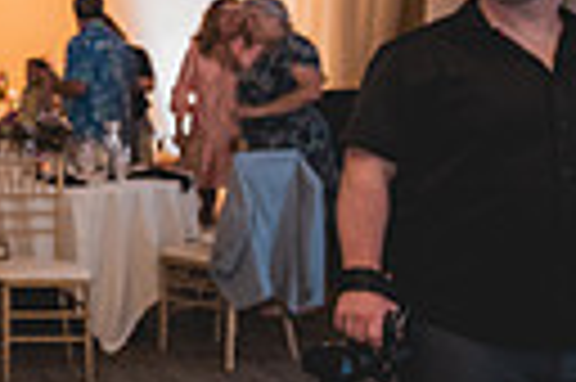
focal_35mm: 77
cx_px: -423
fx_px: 1230
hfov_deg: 20.1
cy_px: 92
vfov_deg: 17.6
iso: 2500
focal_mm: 17
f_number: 2.8
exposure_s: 1/50
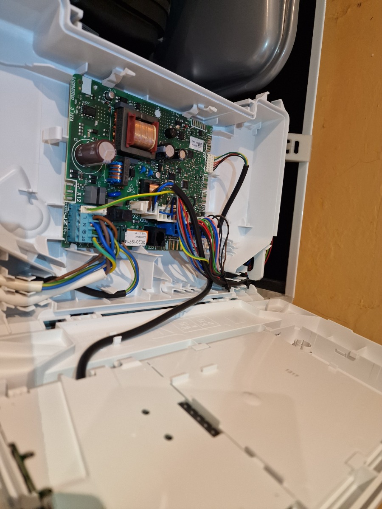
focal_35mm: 23
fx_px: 338
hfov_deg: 58.9
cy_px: 254
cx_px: 191
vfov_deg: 73.9
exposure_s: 1/28
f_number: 1.8
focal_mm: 6.4
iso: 500
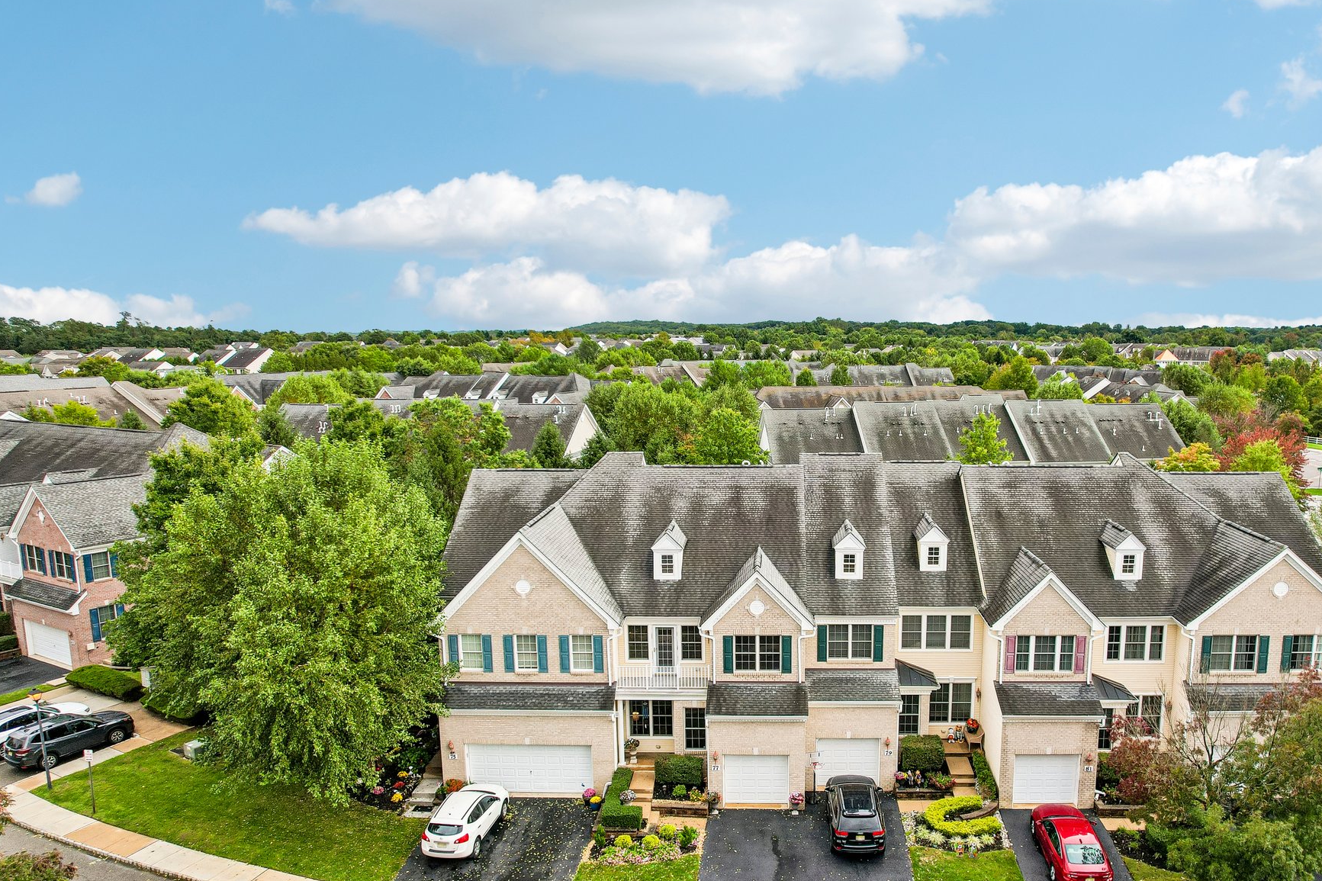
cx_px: 764
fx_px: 955
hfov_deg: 69.0
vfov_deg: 49.4
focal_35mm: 26
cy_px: 502
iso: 110
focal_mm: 8.4
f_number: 2.8
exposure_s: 1/1000
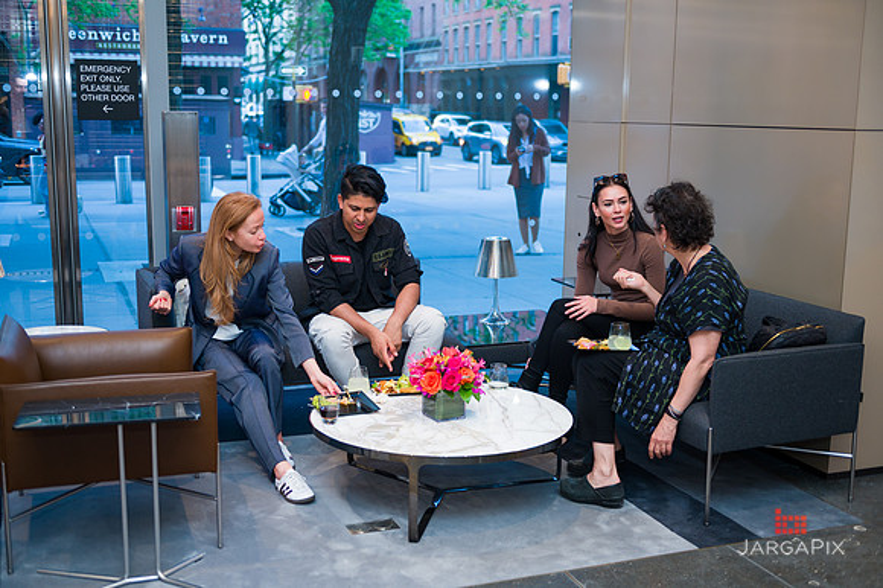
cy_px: 294
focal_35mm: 42
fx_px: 1030
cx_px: 442
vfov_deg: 31.9
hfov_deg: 46.4
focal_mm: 42
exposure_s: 1/200
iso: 400
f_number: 3.2
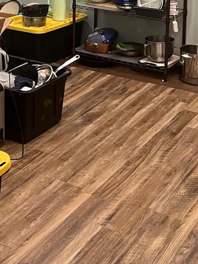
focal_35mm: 73
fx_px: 557
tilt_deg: -7.4
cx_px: 104
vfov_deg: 24.7
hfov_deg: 20.2
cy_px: -31
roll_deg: -0.5
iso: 200
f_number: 1.5
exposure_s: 1/60
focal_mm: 5.7
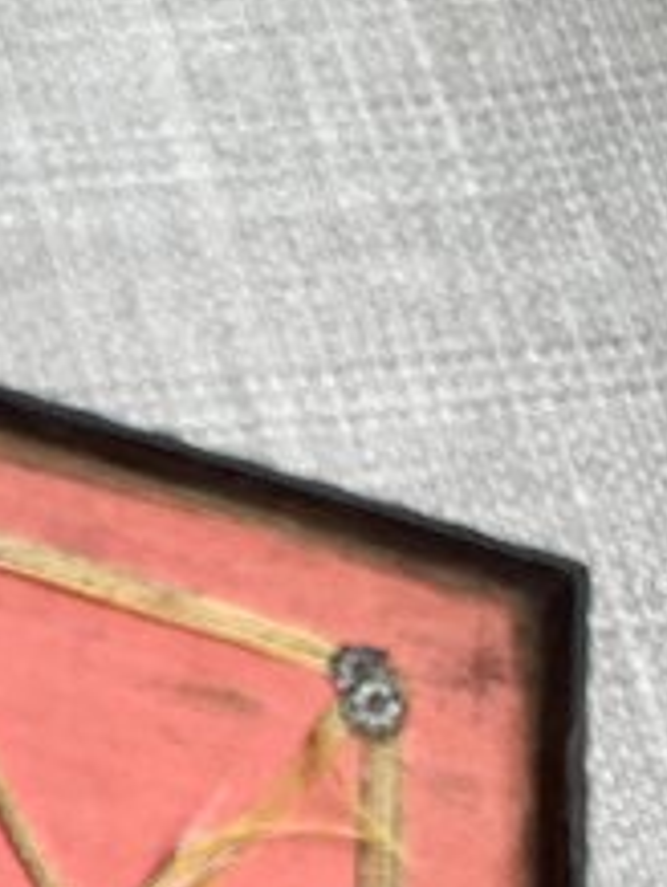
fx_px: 3667
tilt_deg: -67.2
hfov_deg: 9.3
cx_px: -923
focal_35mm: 143
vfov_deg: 11.3
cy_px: 2177
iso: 25
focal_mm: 4.25
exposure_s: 1/154
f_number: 1.8
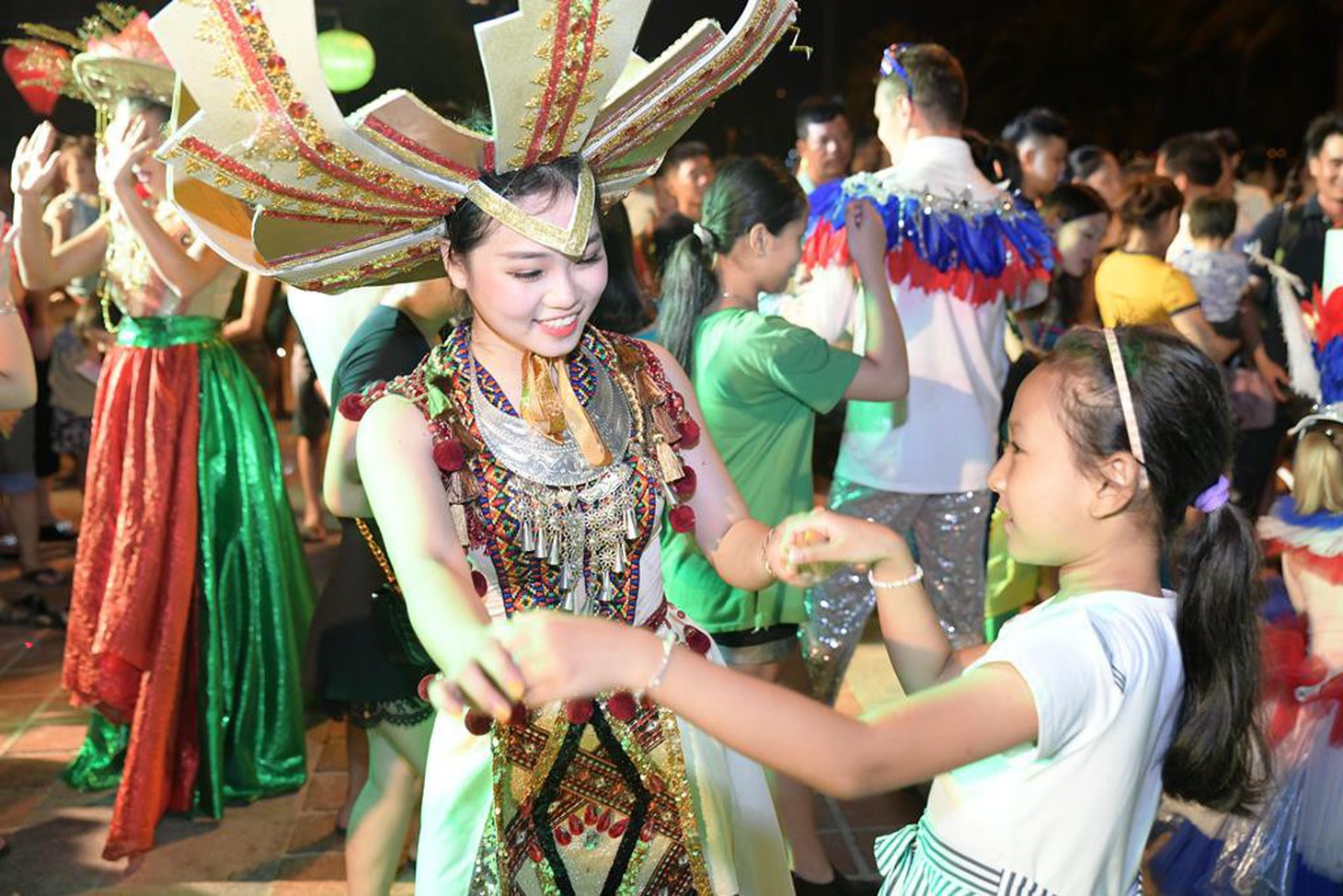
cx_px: 672
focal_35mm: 38
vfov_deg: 35.1
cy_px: 448
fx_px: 1418
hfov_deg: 50.7
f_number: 3.2
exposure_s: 1/200
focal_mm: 38
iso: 3200
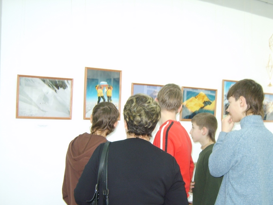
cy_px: 126
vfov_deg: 32.7
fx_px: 347
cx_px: 171
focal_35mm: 44
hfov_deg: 42.6
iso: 108
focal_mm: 7.4
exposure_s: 1/30
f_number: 2.8
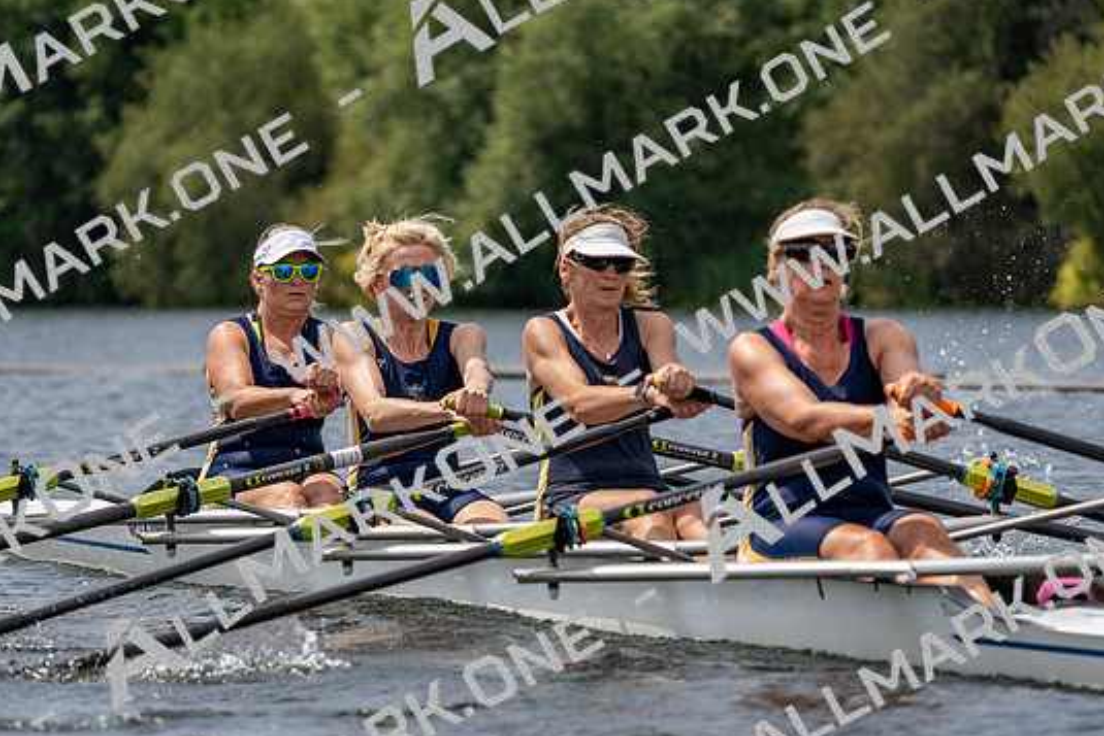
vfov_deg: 5.4
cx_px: 524
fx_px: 7852
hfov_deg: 8.0
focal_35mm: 256
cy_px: 389
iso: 200
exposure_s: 1/1600
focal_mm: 236
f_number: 5.6
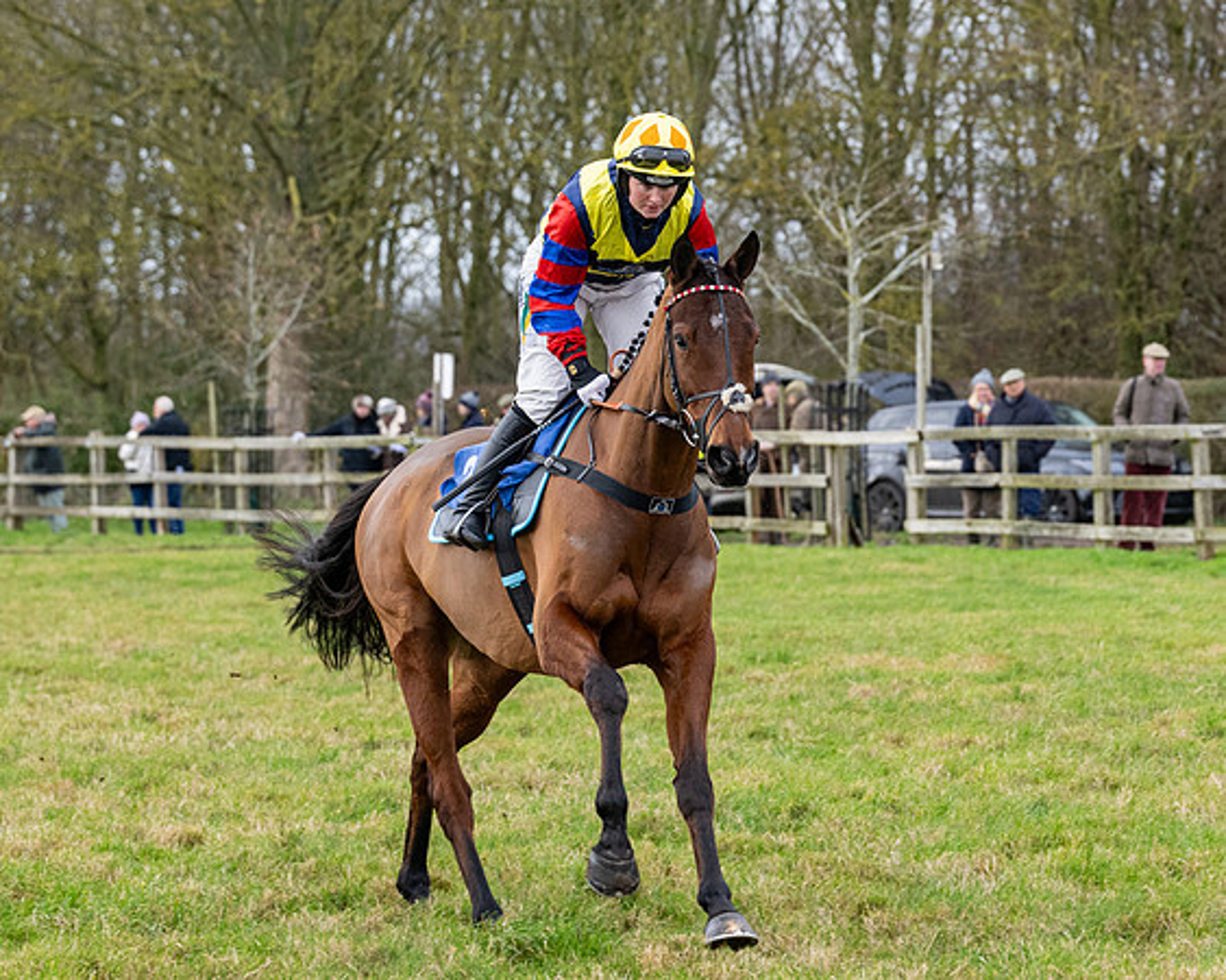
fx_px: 6404
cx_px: 744
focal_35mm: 177
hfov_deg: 10.9
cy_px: 411
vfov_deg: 8.7
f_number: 4
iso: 800
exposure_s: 1/500
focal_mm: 90
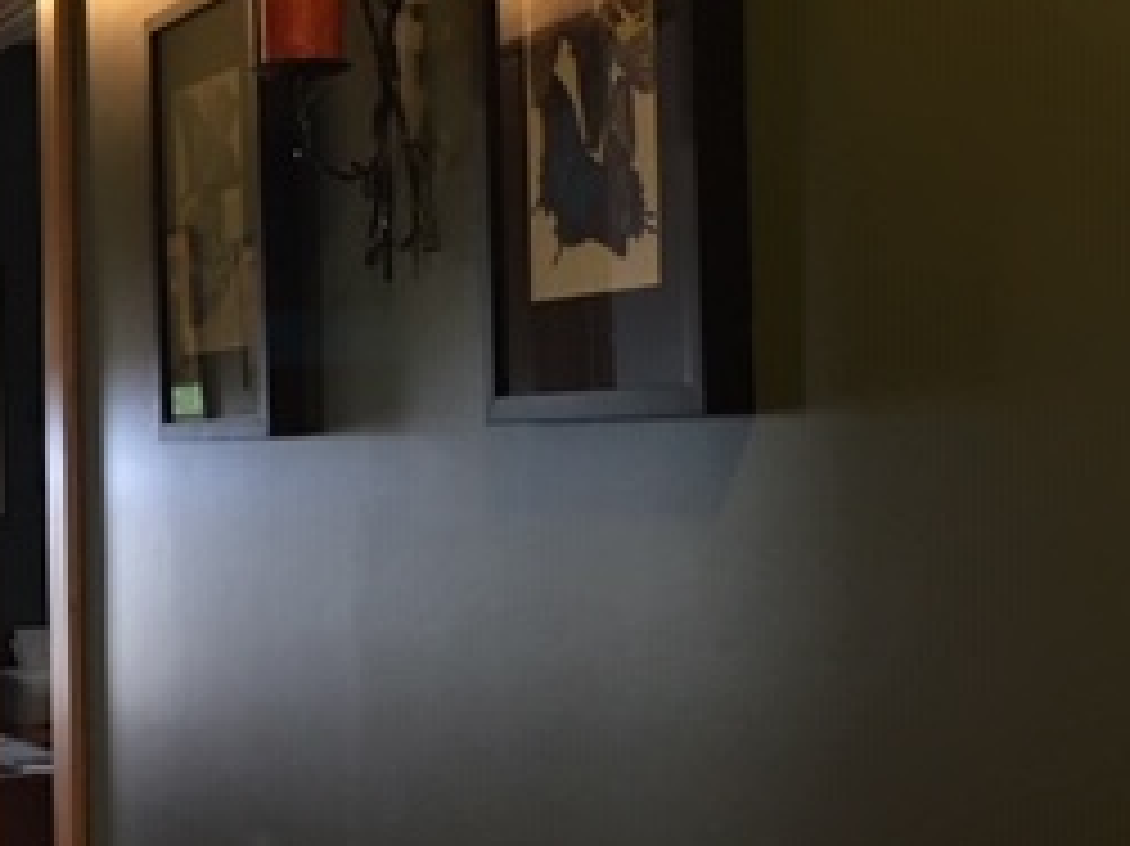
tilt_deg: +1.9
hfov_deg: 24.5
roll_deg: +0.8
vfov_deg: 19.9
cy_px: 441
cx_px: -122
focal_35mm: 74
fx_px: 2414
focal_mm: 4.15
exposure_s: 1/15
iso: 64
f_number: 2.2
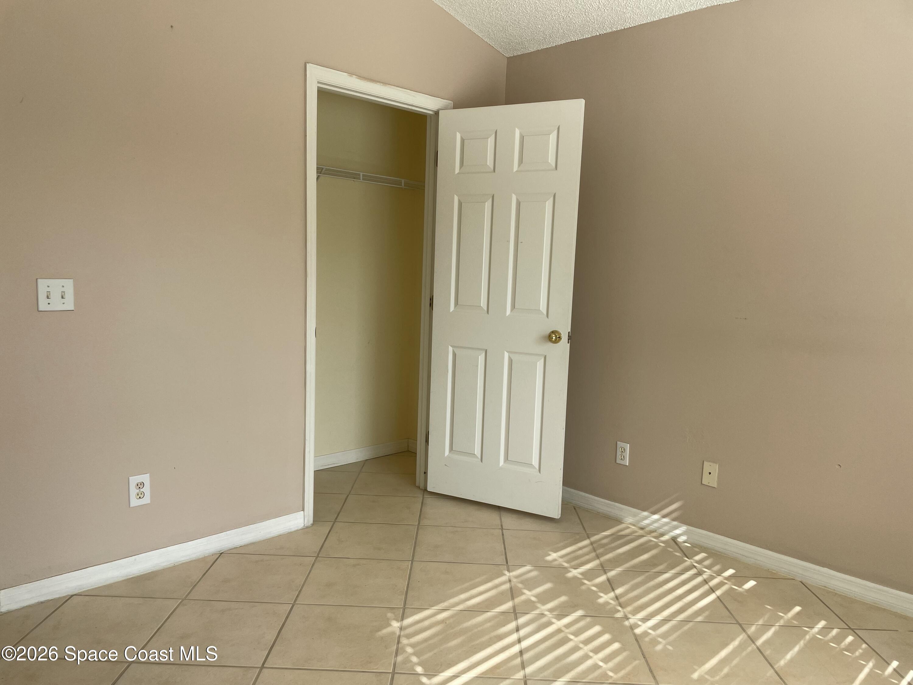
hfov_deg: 67.3
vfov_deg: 53.1
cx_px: 456
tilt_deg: -8.2
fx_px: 686
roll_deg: -2.0
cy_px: 342
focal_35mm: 26
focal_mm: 4.2
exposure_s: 1/561
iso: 32
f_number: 1.6
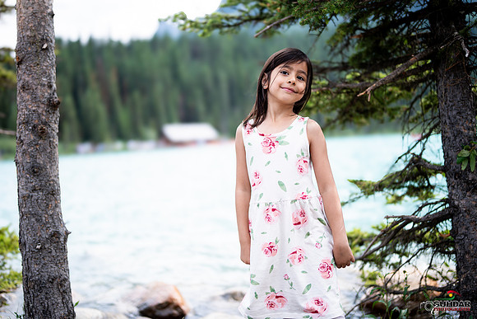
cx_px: 238
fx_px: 464
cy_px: 160
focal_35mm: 35
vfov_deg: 37.9
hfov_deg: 54.4
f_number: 1.2
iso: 200
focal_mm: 35
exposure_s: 1/5000
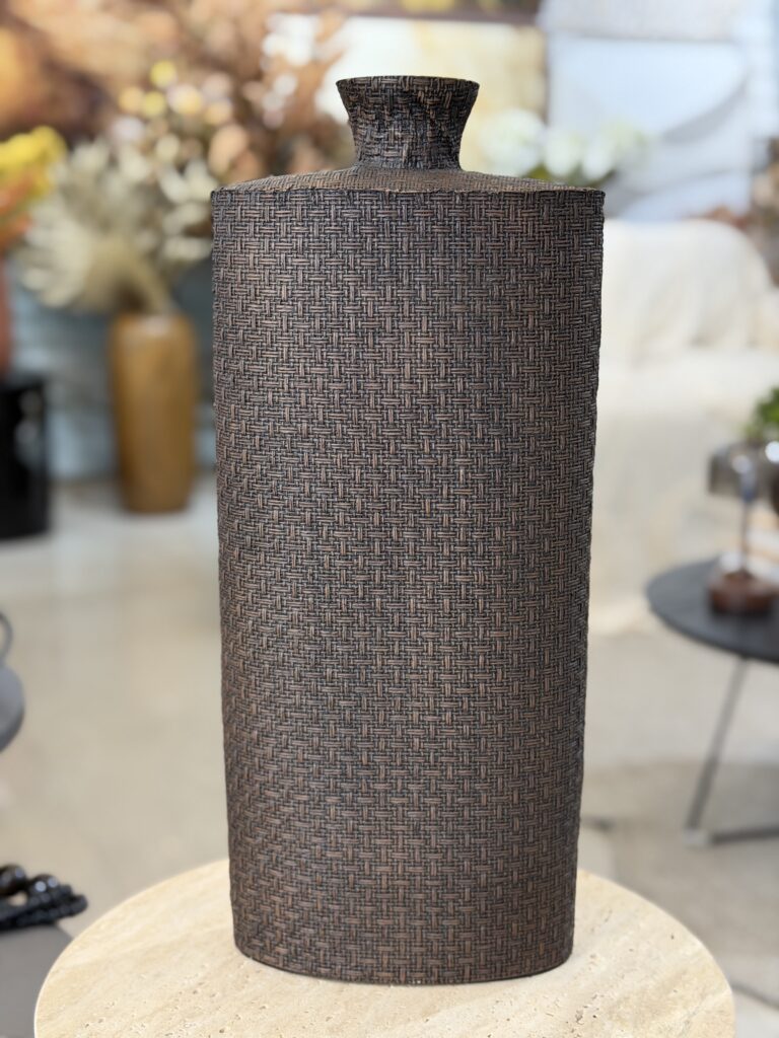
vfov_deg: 39.7
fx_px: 1440
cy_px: 519
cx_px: 390
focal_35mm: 48
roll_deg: +0.0
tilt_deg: -13.3
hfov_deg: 30.3
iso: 160
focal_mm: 6.76
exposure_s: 1/60
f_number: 1.78
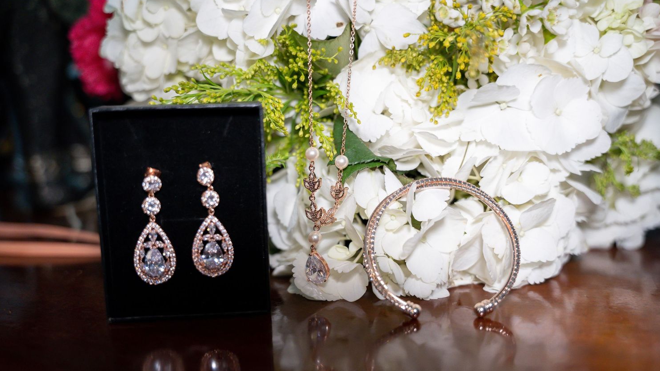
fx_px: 604
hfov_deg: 57.3
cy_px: 210
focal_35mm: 35
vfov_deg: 34.1
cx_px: 334
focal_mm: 32.5
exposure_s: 1/250
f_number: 2.8
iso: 1250
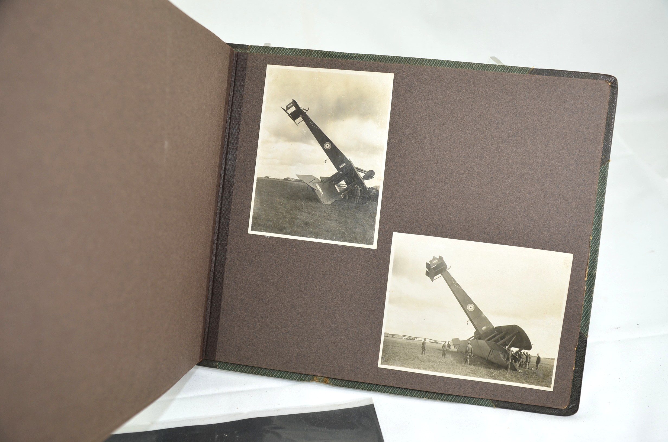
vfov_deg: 36.7
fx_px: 667
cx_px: 334
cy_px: 221
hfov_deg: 53.2
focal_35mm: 36
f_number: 3.8
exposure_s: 1/200
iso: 200
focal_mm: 24
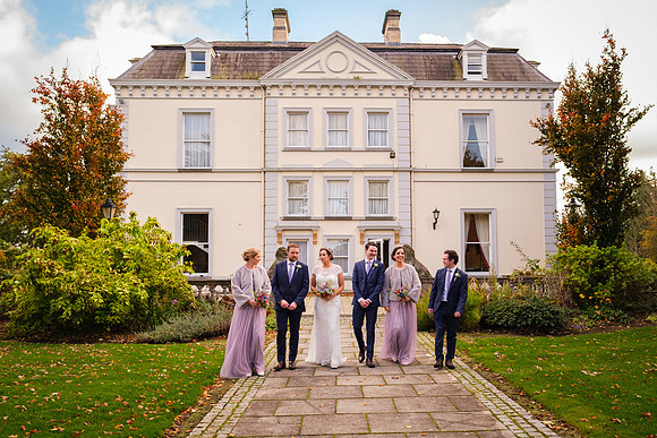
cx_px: 349
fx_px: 497
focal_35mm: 27
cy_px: 242
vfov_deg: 47.6
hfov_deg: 66.9
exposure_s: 1/250
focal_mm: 16
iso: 400
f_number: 3.6
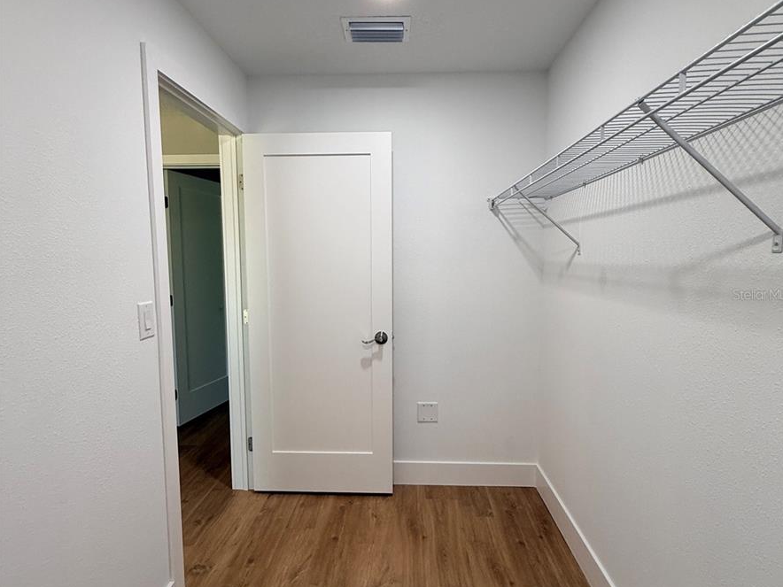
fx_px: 430
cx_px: 397
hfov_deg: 84.7
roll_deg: -0.5
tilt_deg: -5.1
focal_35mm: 19
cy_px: 294
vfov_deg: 68.7
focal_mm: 2.22
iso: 200
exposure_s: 1/120
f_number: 2.2
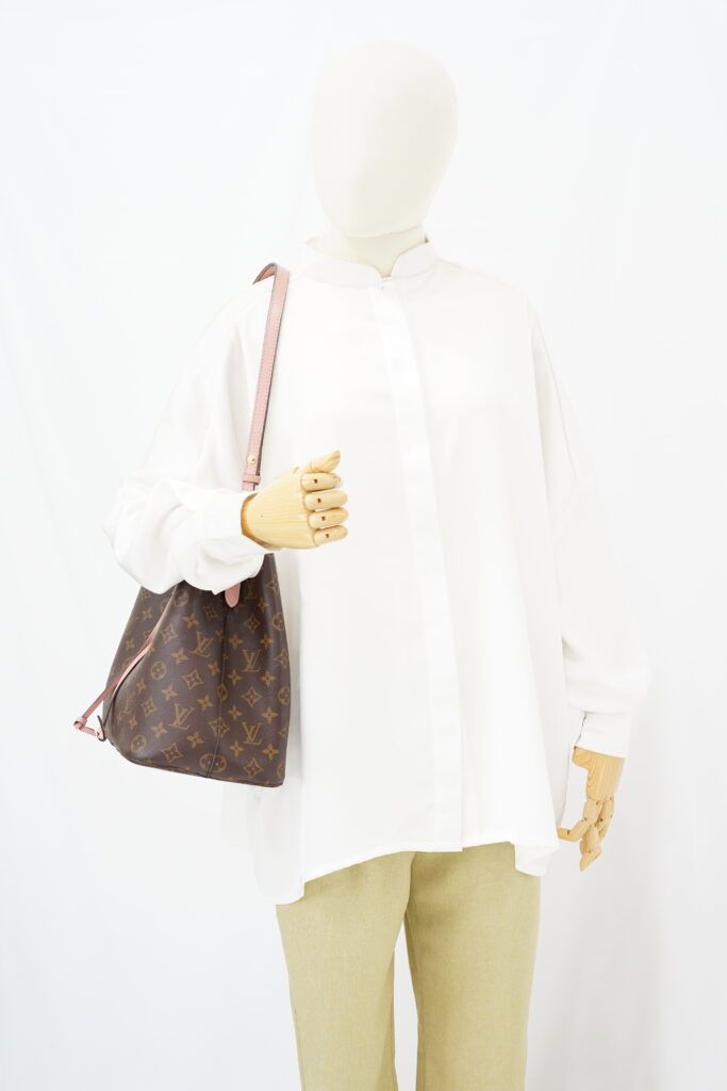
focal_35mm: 50
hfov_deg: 27.0
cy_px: 546
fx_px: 1514
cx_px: 364
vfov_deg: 39.6
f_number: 5.6
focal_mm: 50
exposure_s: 1/8
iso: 640
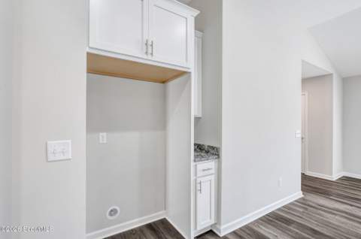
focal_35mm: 17
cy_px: 120
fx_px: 170
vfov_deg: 70.2
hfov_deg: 93.4
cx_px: 180
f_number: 10
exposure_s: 1/4
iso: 100
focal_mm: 17
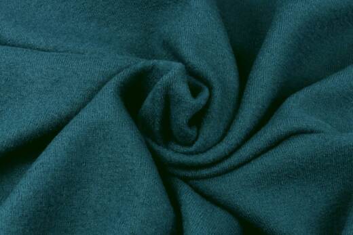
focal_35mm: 104
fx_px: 1020
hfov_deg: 19.6
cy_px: 118
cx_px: 176
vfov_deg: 13.2
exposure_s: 1/4
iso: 125
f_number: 8
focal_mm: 37.79
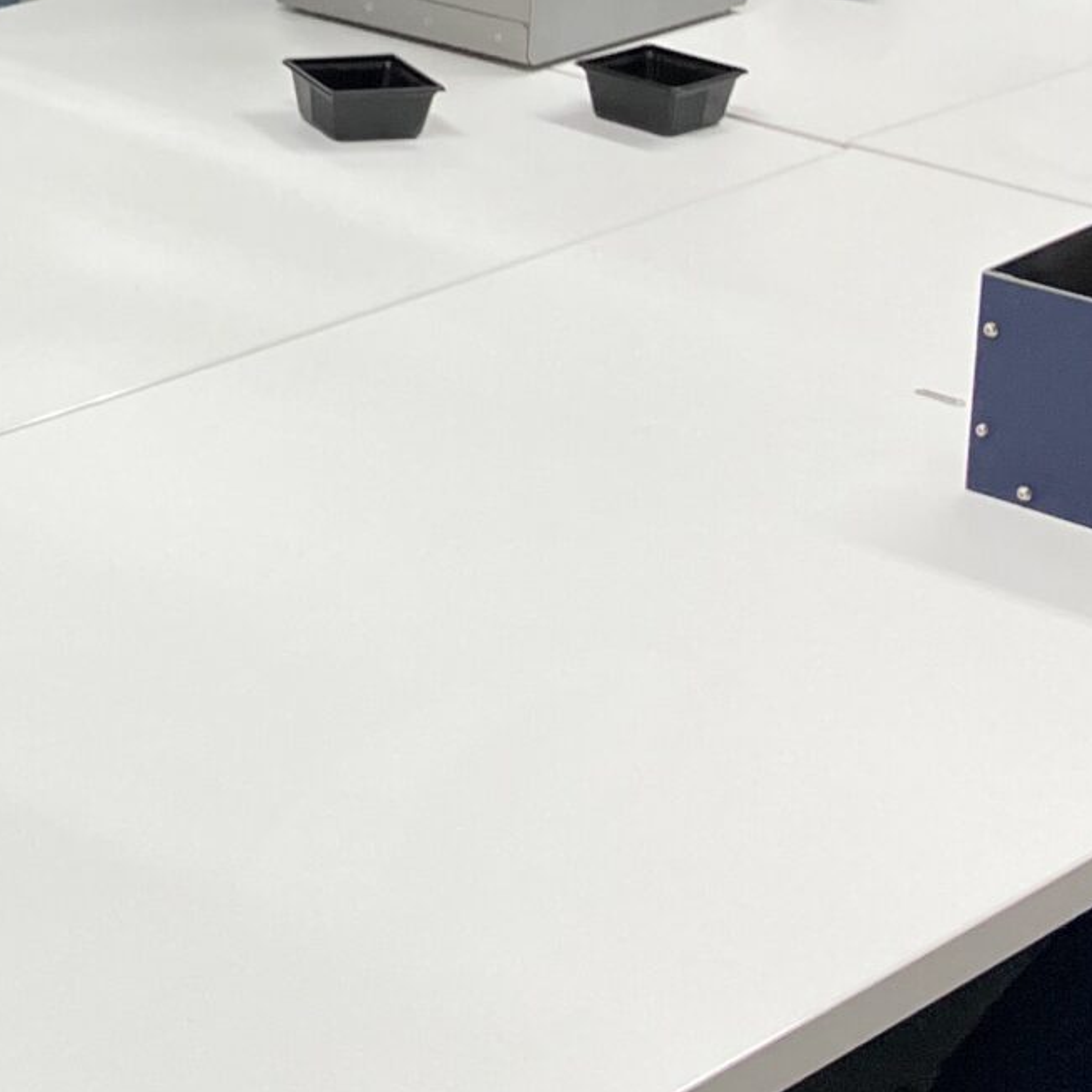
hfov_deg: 16.3
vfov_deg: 17.1
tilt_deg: -10.1
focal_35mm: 97
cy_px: -214
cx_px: -560
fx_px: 3462
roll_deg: +0.2
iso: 80
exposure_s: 1/100
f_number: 1.8
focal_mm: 3.99
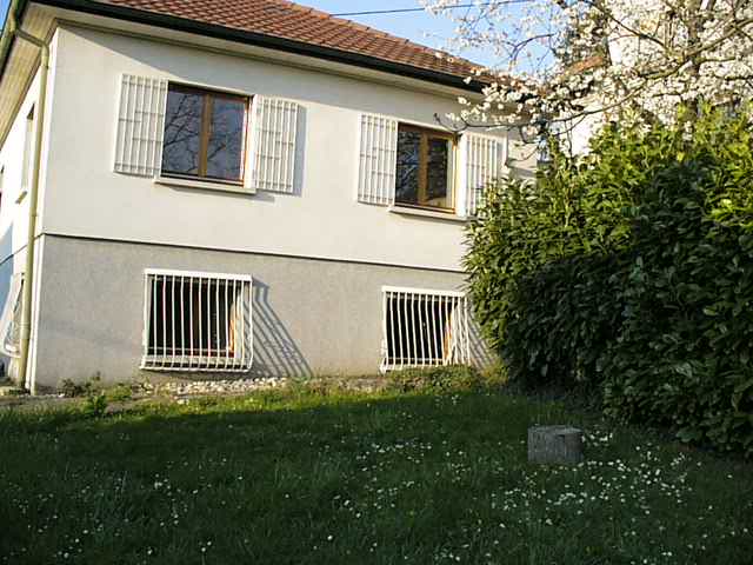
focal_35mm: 37
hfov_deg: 50.1
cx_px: 376
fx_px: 805
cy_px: 282
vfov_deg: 38.7
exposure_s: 1/1300
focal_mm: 6.1
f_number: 5.6
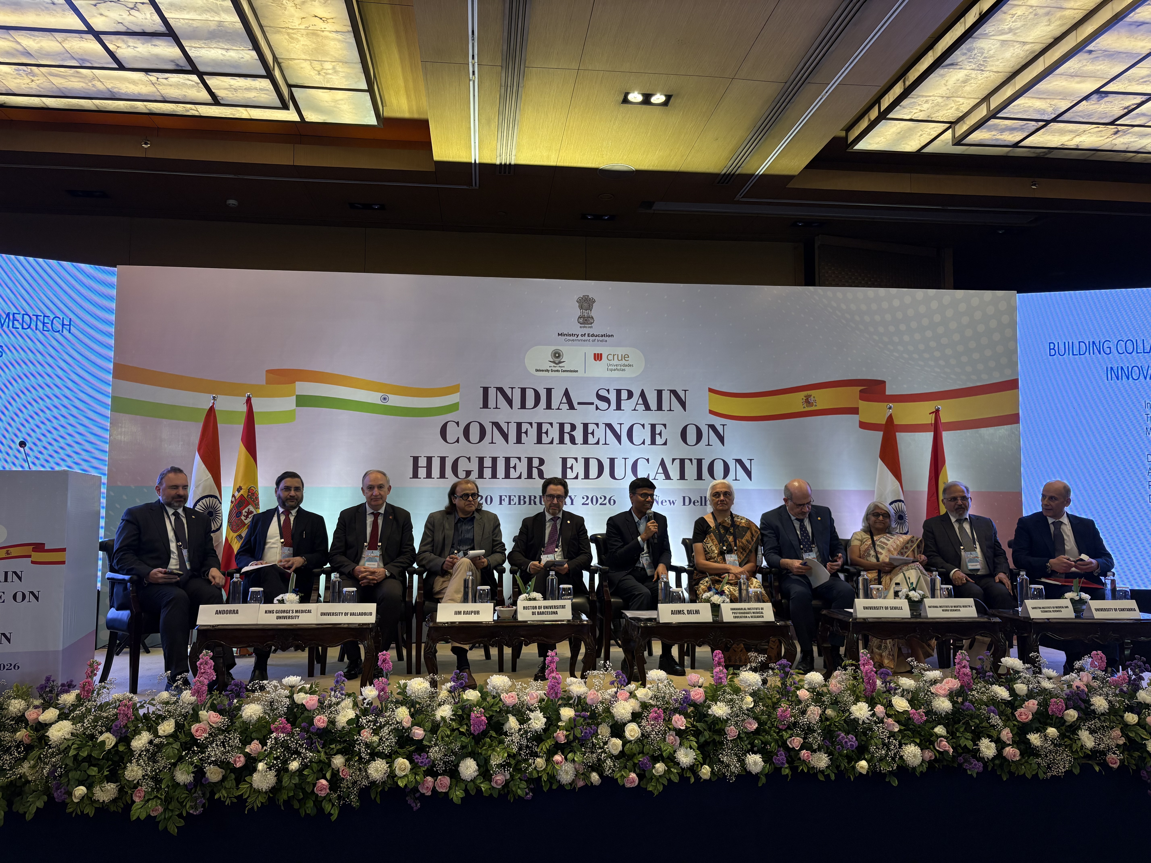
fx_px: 865
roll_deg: +0.3
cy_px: 432
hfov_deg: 67.3
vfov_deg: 53.1
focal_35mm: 26
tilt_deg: +5.0
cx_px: 576
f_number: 1.6
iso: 125
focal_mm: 5.96
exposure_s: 1/100
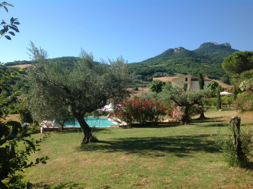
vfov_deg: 40.6
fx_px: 255
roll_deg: -4.0
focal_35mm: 35
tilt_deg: +0.6
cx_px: 126
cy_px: 94
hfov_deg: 52.7
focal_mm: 4.28
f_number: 2.4
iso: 50
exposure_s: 1/1259
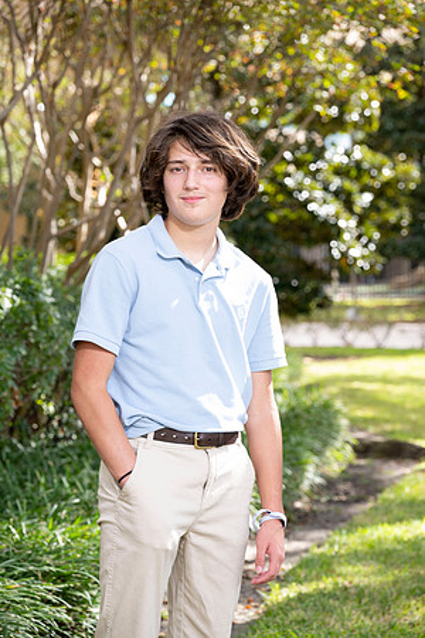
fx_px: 2125
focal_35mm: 120
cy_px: 319
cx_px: 212
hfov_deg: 11.4
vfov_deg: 17.1
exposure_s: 1/160
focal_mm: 120
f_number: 6.3
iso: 400
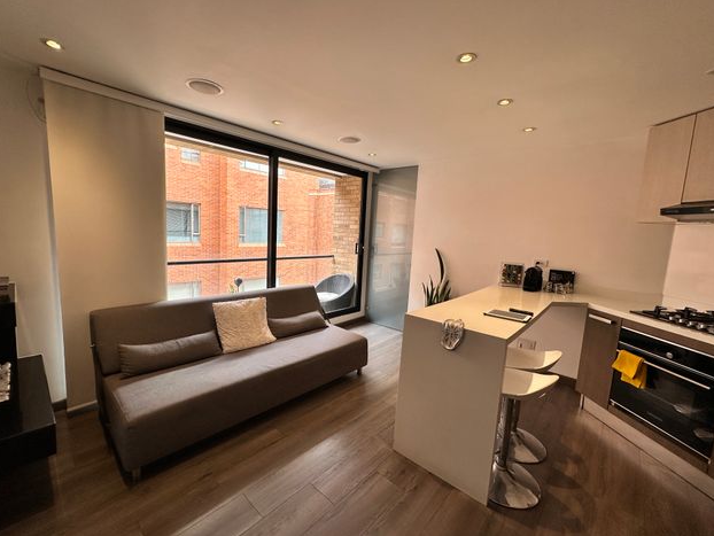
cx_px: 338
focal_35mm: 15
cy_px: 266
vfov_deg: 81.8
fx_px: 310
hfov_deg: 98.1
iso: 40
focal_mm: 2.22
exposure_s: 1/120
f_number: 2.2
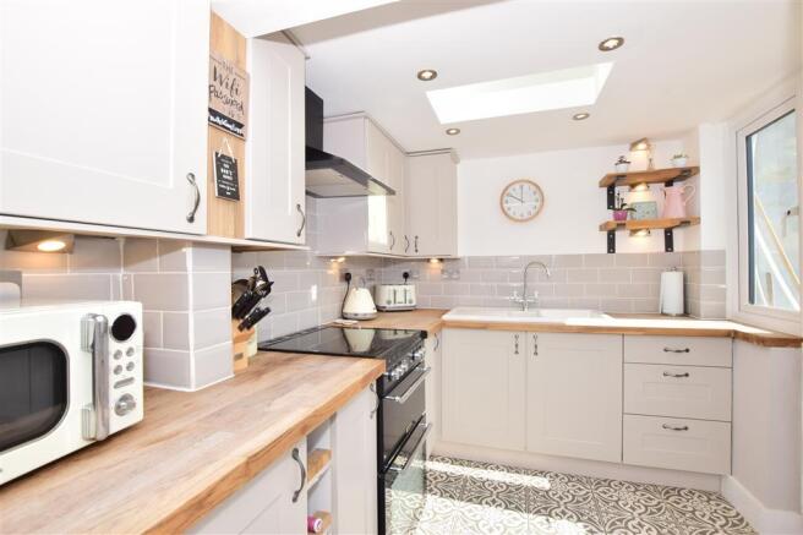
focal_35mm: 15
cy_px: 268
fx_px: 334
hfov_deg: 100.4
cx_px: 402
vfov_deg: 77.3
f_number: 16
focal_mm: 10
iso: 400
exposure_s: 1/125
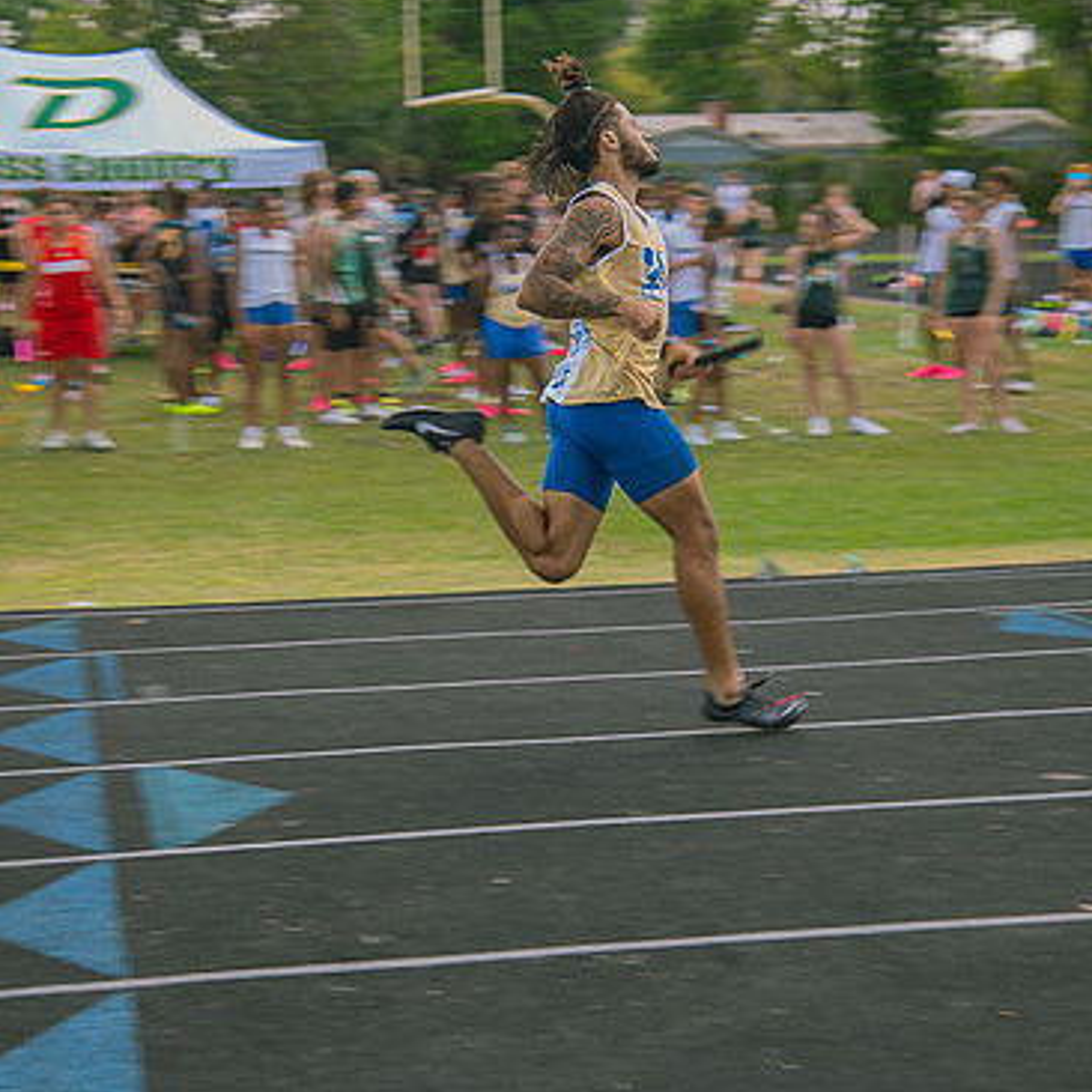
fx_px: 2641
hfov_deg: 23.4
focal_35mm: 74
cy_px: 552
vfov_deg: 23.4
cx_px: 528
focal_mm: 55
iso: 200
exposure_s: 1/200
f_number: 4
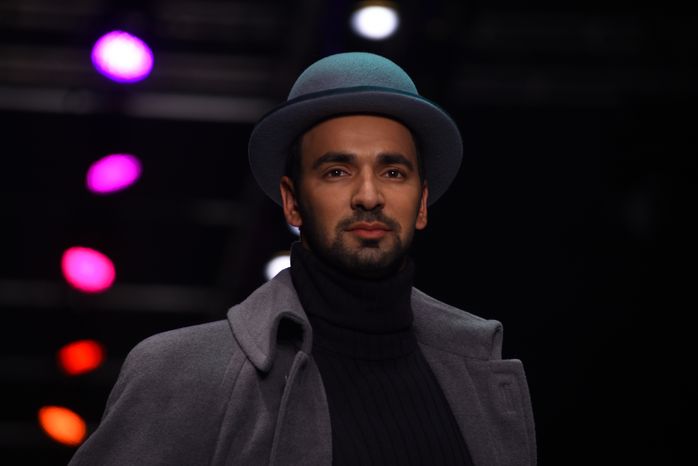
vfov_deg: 6.9
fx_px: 3879
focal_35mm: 200
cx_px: 349
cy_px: 233
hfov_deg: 10.3
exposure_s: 1/160
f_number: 5.6
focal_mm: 200
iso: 400
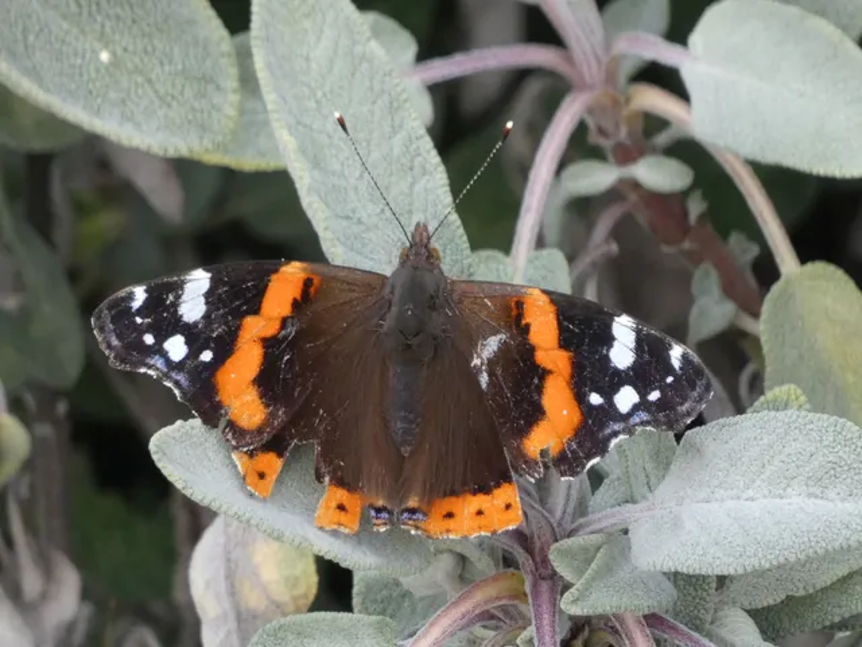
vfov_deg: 3.5
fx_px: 10658
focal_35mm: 428
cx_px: 431
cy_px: 324
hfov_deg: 4.6
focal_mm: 76.7
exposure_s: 1/100
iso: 320
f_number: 5.6
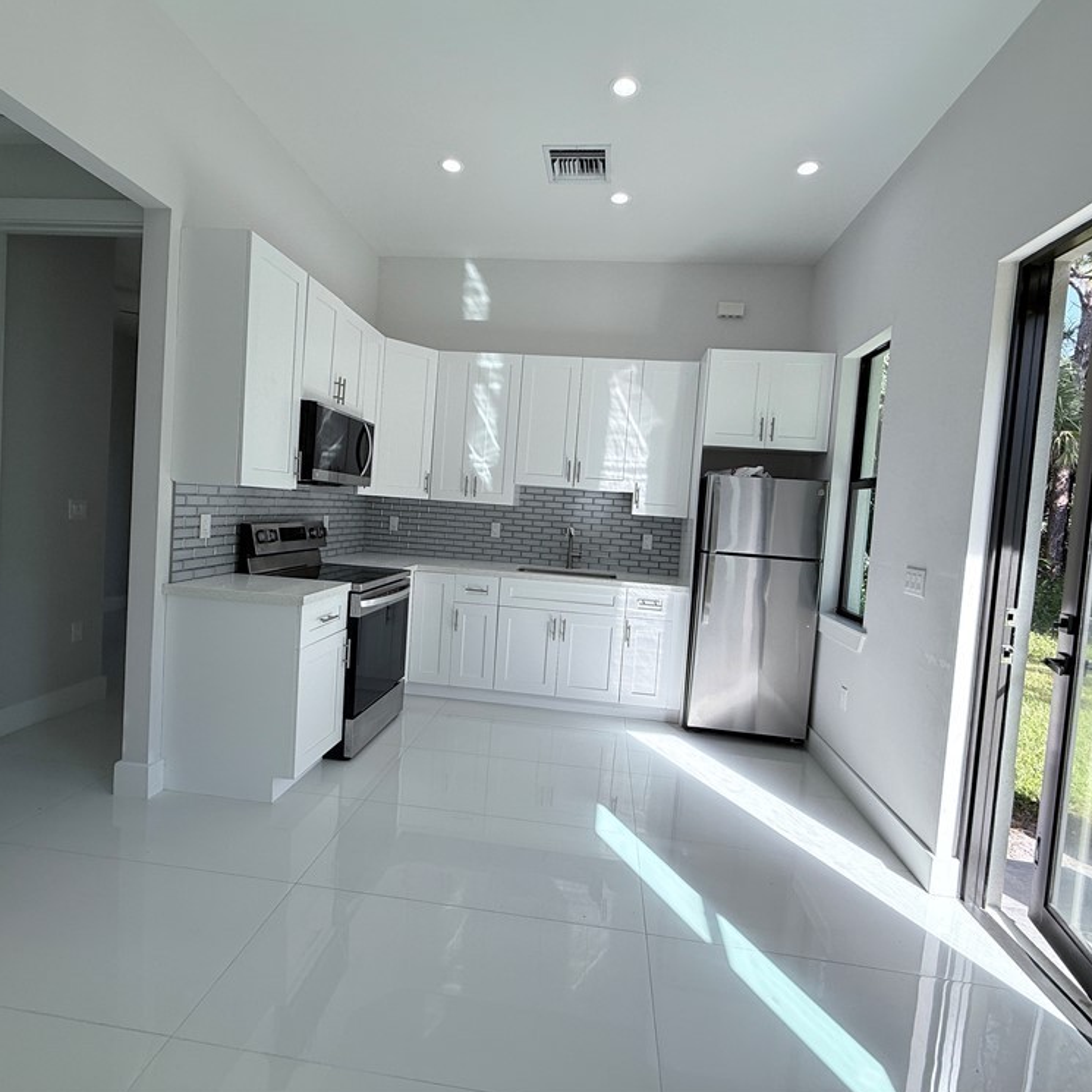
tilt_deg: -2.4
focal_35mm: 17
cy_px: 536
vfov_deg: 84.0
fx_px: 607
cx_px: 539
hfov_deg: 84.0
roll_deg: -3.6
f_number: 2.2
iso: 64
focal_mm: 2.22
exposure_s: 1/381
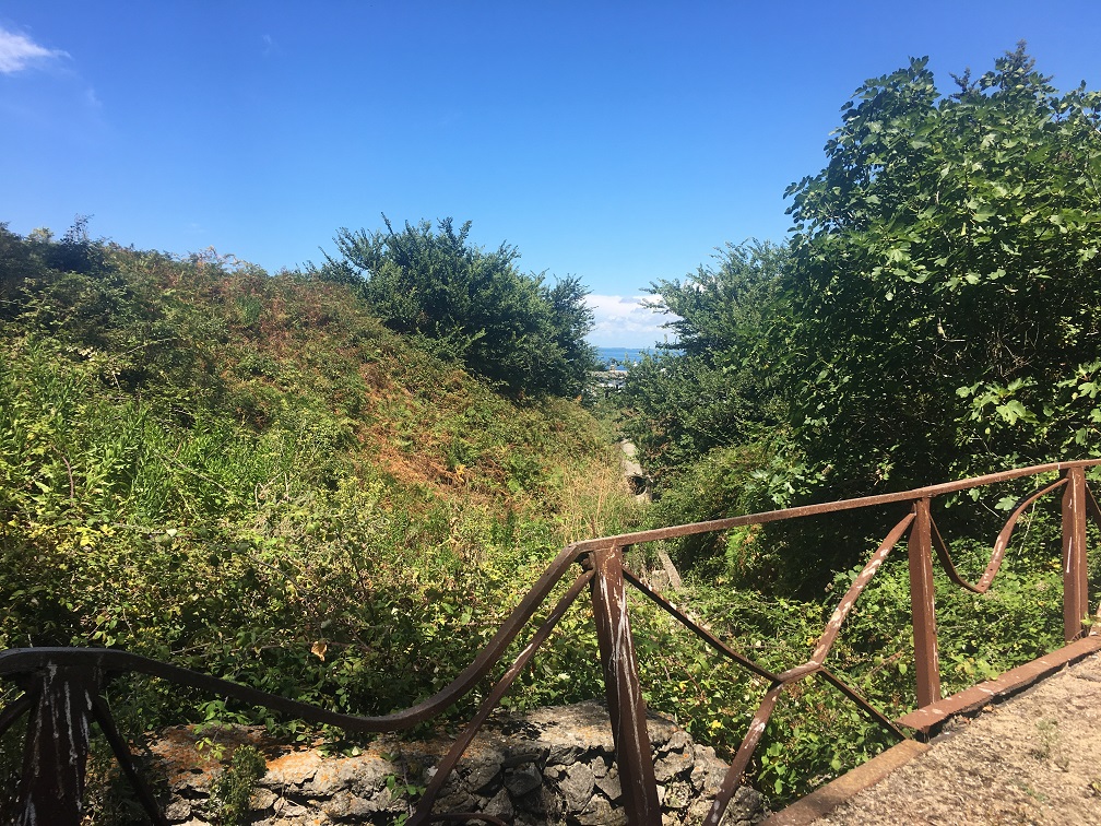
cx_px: 550
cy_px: 413
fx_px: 922
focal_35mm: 29
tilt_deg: -4.0
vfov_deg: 48.2
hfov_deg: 61.7
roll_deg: -1.6
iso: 25
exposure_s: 1/1083
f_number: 2.2
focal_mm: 4.15
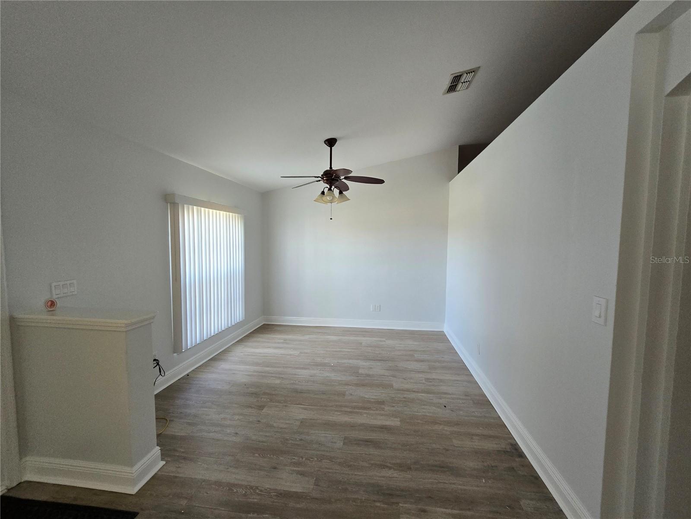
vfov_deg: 89.9
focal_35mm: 13
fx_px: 260
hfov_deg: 106.2
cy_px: 260
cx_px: 346
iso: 250
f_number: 2.2
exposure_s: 1/100
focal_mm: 2.2
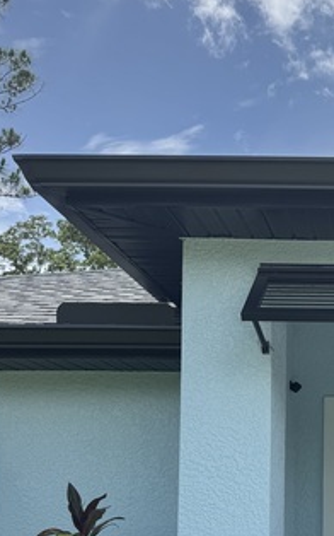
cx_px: 414
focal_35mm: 54
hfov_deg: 21.9
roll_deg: +1.0
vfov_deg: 35.9
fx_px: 787
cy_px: 455
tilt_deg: +3.8
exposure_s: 1/2331
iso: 80
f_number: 1.78
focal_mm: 6.76
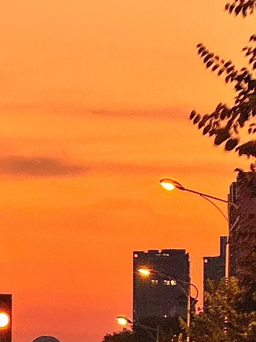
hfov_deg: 4.0
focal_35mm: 376
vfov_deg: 5.3
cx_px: -4
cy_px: 78
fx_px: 3705
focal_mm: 15.66
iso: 500
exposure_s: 1/33
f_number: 2.8
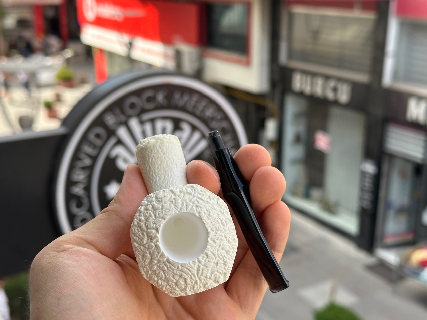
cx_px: 214
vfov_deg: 30.3
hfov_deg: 39.7
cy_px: 160
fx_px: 592
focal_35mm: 48
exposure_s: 1/694
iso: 64
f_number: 1.78
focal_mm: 6.86
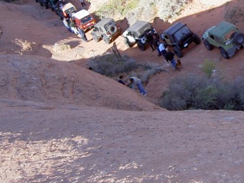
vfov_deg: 20.6
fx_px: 500
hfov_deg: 26.9
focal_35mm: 71
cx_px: 194
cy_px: 47
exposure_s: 1/160
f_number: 4.7
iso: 100
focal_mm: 8
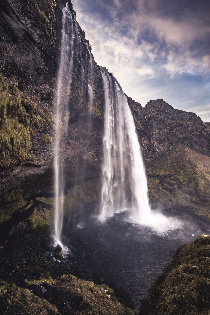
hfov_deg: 70.5
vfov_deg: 93.3
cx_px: 105
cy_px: 158
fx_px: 149
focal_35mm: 17
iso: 250
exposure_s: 1/40
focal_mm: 17
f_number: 8
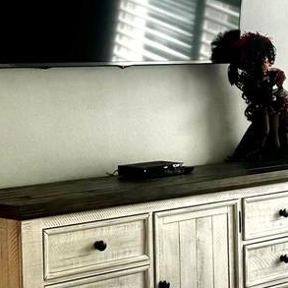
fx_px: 1092
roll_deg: +1.1
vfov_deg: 15.0
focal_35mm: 116
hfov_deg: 14.6
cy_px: 127
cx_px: 324
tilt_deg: -4.4
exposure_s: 1/60
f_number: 1.78
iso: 200
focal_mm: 6.76
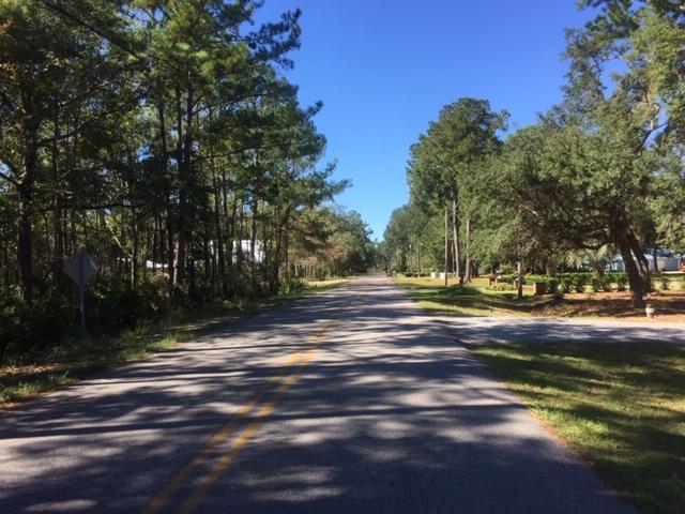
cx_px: 342
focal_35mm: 29
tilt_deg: -0.1
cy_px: 257
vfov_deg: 48.2
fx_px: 574
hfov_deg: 61.7
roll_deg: +0.3
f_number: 2.2
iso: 32
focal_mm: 4.15
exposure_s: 1/942
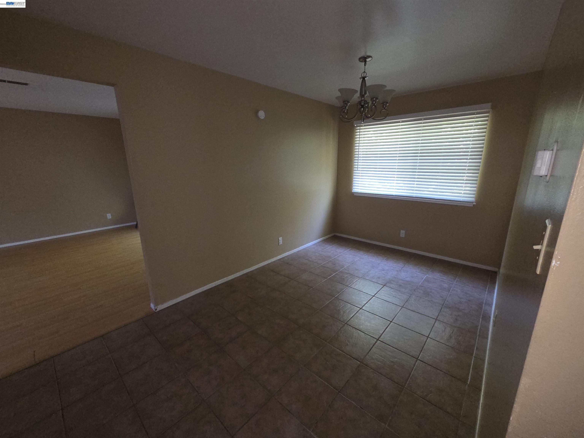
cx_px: 292
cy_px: 219
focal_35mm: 13
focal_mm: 2.2
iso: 320
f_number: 2.2
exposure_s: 1/60
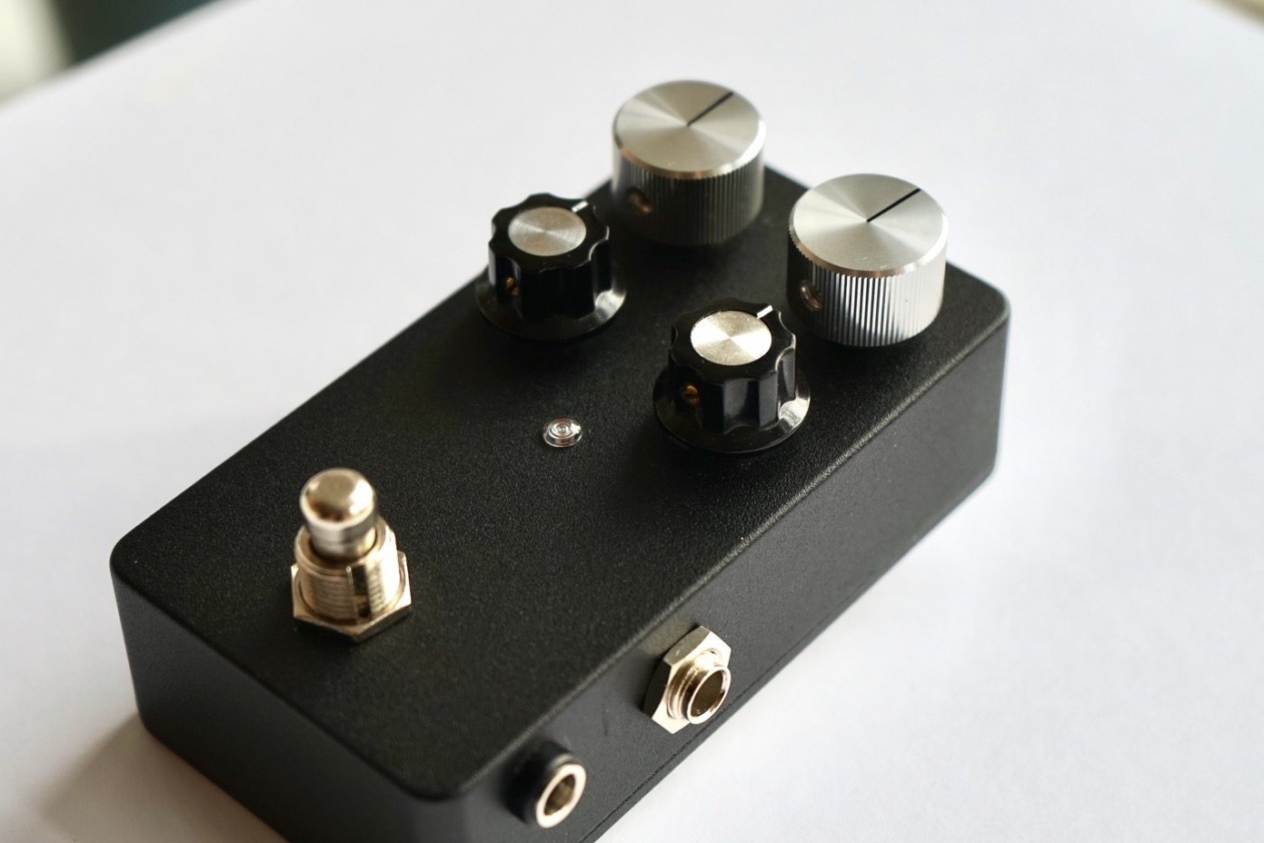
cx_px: 602
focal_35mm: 69
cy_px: 531
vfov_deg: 19.7
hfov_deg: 29.2
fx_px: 2423
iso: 160
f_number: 4.5
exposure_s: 1/160
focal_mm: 50
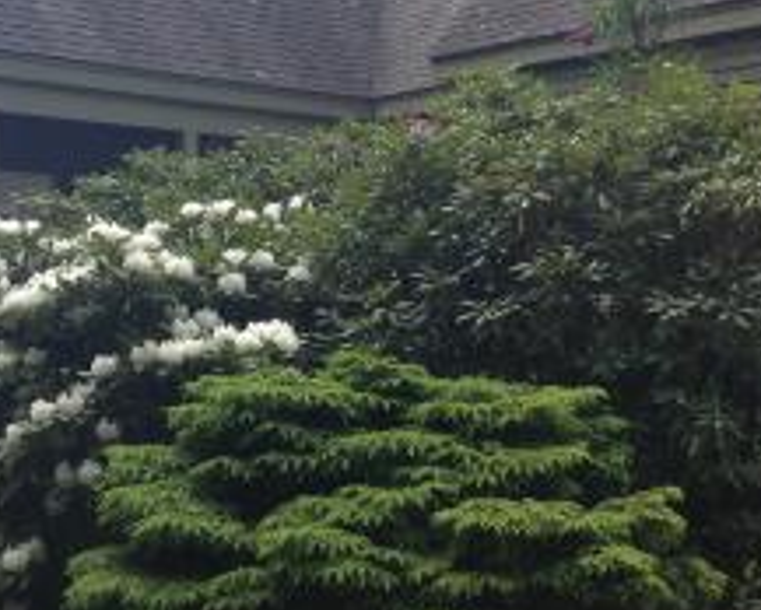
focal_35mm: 86
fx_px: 1939
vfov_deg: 17.9
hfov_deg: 22.1
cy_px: 242
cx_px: 487
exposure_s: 1/439
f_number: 2.4
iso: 25
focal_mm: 3.3
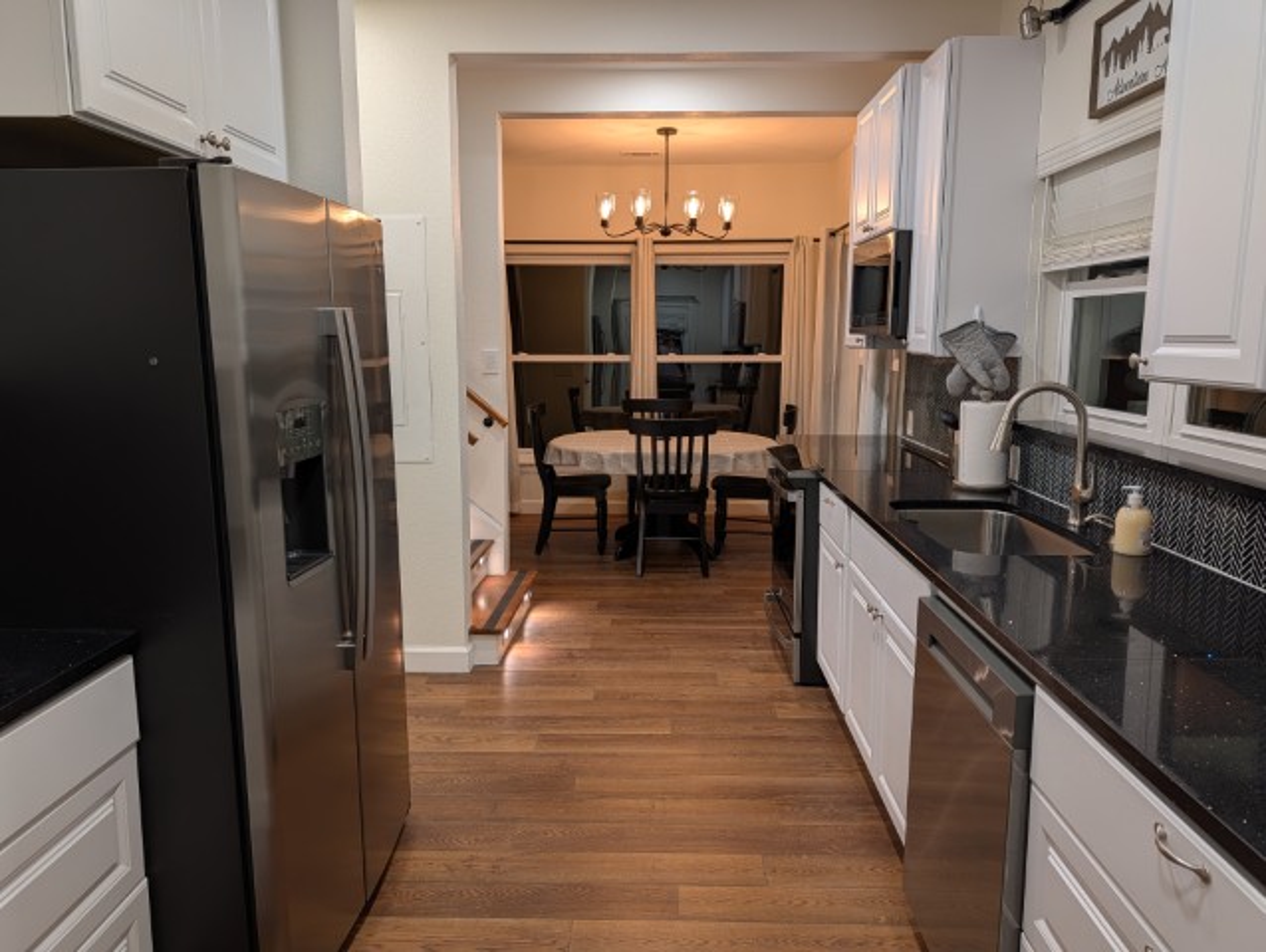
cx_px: 633
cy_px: 476
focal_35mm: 24
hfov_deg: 71.5
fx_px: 879
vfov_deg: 56.9
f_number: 1.68
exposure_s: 1/30
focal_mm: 6.9
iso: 42
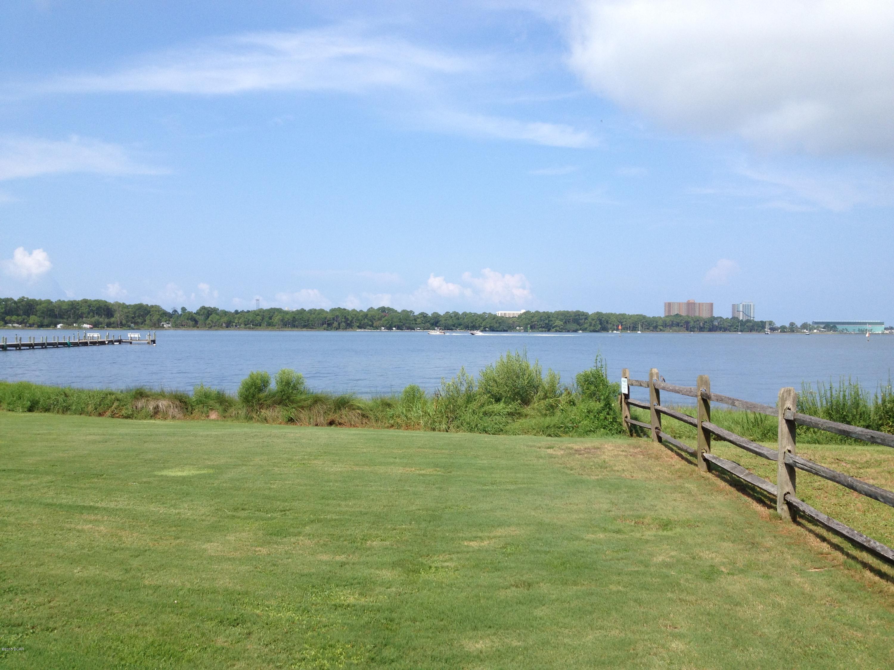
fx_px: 904
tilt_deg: -1.0
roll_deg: -1.0
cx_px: 447
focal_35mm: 35
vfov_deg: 40.7
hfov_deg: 52.6
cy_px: 335
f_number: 2.4
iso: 50
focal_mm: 4.28
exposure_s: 1/1672
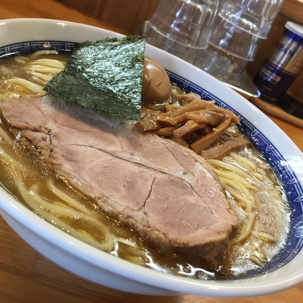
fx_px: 347
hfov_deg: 47.1
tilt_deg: -31.1
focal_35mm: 35
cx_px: 132
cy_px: 154
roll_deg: -25.0
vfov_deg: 47.2
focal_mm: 4.15
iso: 64
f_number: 2.2
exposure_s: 1/33
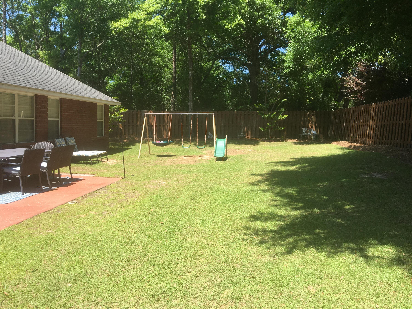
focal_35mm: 29
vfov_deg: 48.2
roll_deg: -1.2
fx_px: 345
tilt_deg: -6.3
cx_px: 206
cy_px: 154
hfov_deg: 61.7
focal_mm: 4.15
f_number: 2.2
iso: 25
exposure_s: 1/574
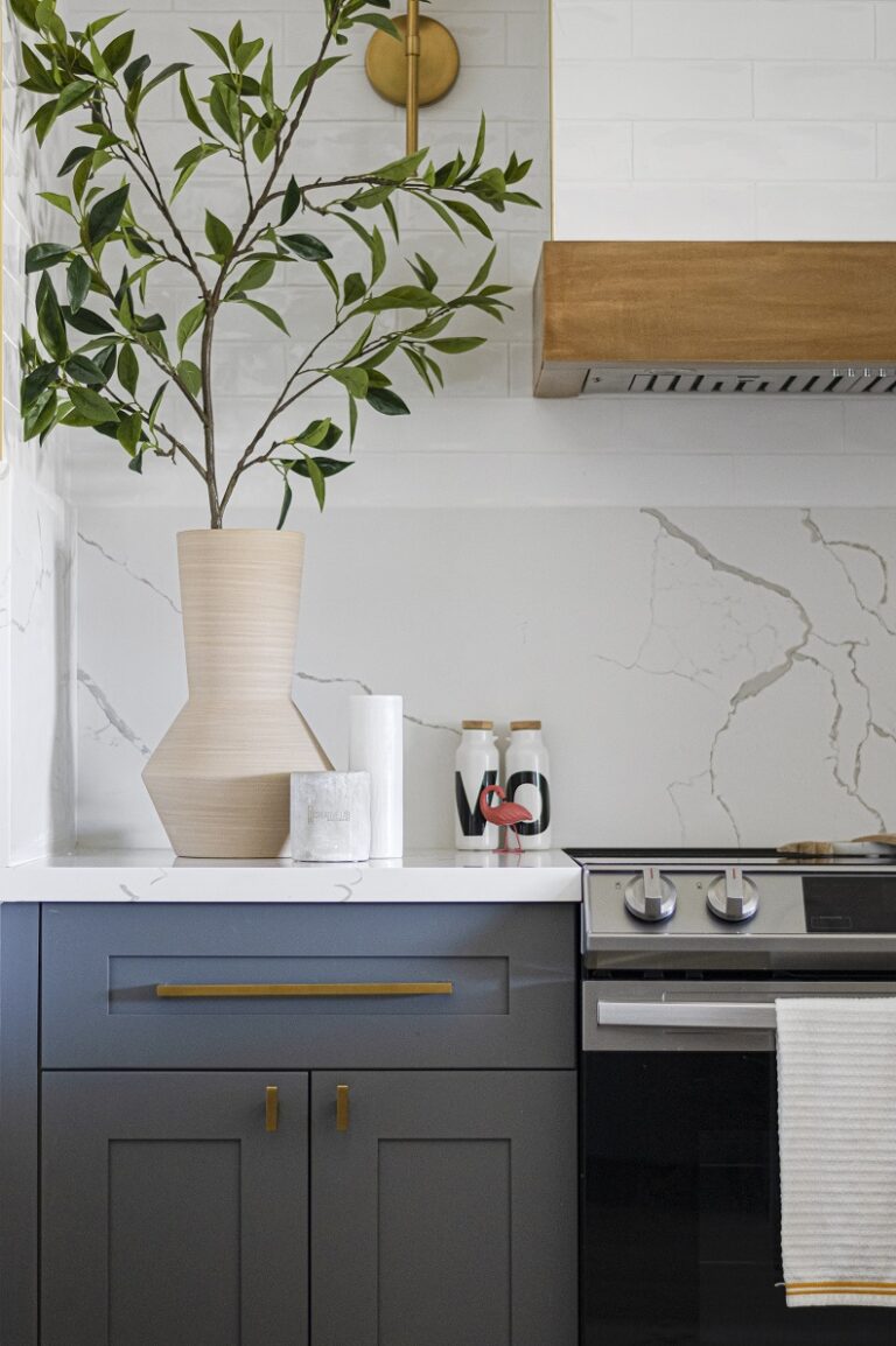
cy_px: 673
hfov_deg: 18.2
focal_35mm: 75
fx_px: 2803
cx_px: 448
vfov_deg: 27.0
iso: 500
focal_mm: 50
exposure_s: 1/125
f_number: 1.8
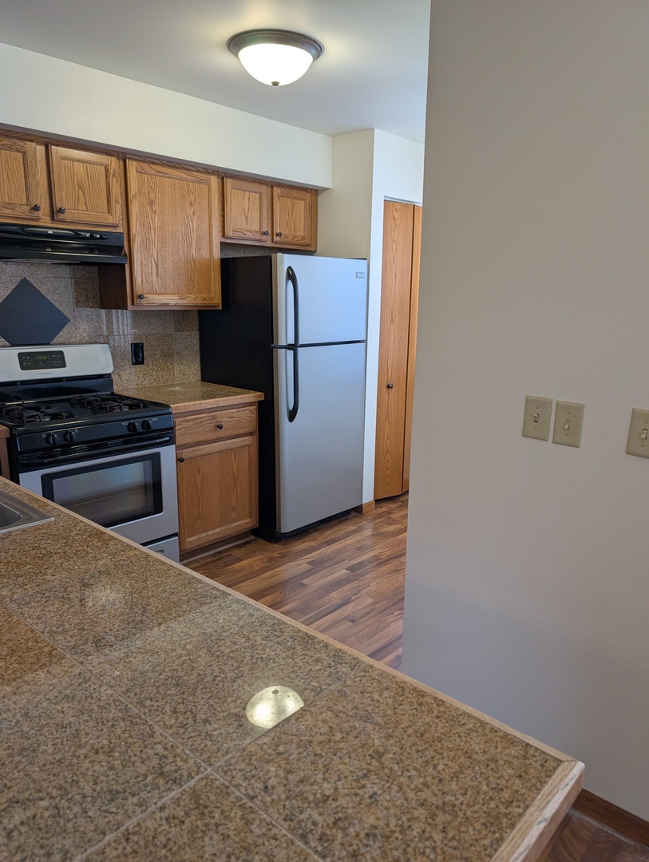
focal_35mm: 24
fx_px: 599
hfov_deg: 56.9
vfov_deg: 71.5
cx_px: 324
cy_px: 431
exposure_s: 1/120
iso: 103
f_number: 1.68
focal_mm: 6.9
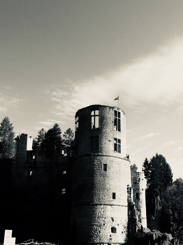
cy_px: 149
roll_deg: -1.0
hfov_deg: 33.5
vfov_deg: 43.6
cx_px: 105
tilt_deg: +20.0
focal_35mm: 43
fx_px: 303
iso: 32
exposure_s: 1/1319
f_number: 2.2
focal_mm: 4.15
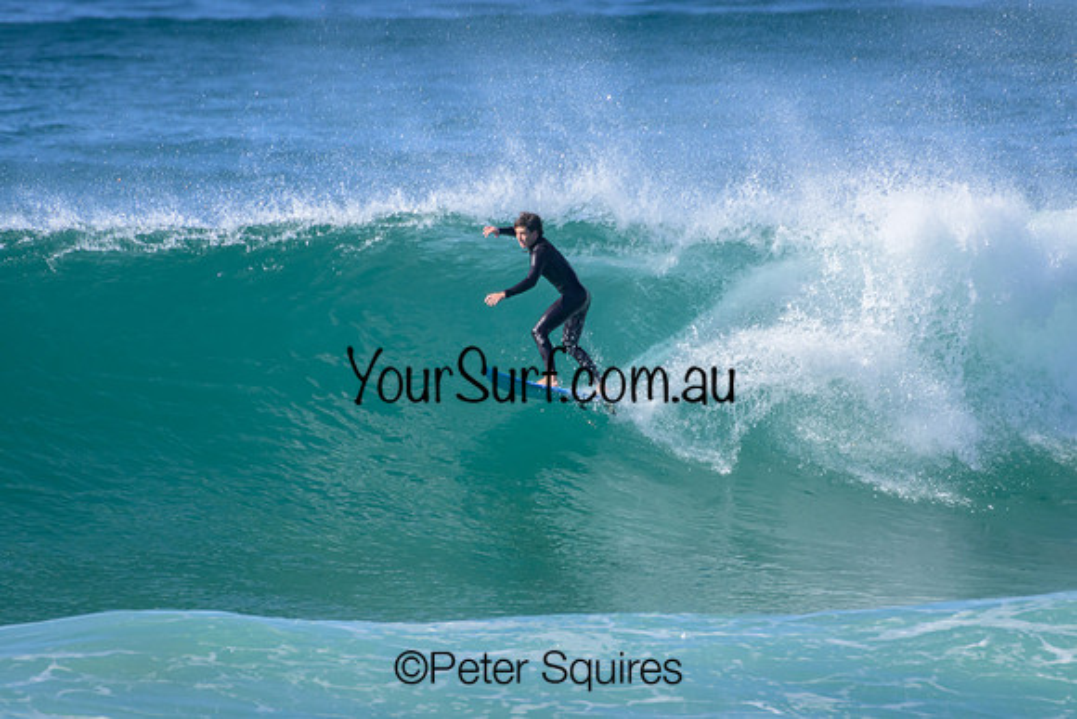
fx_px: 29922
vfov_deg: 1.4
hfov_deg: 2.1
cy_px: 360
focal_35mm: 1000
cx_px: 538
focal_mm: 1000
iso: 1600
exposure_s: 1/2000
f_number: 11
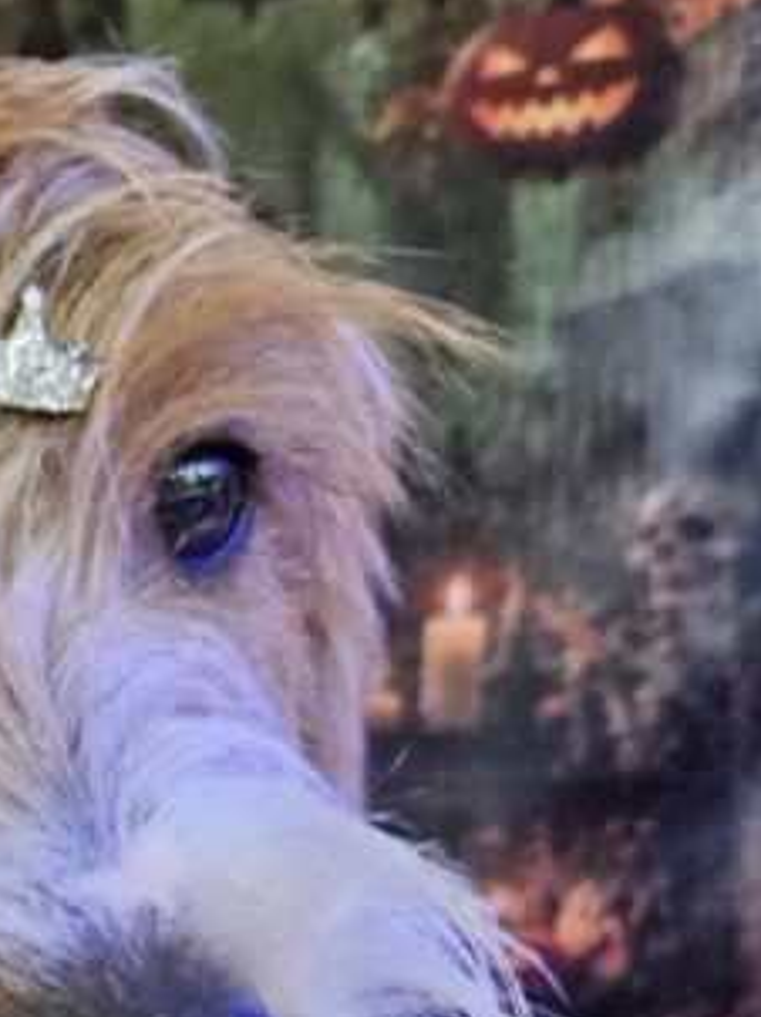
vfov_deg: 23.1
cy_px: 1202
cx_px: -364
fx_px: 2290
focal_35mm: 78
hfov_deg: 17.1
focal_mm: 5.4
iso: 250
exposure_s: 1/120
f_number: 1.8
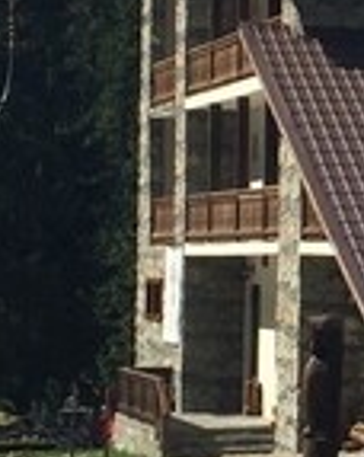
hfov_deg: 7.3
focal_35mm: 203
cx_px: 757
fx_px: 2739
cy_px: -86
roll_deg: +0.9
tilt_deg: +5.8
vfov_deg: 9.4
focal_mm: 4.15
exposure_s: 1/2083
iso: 32
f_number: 2.2
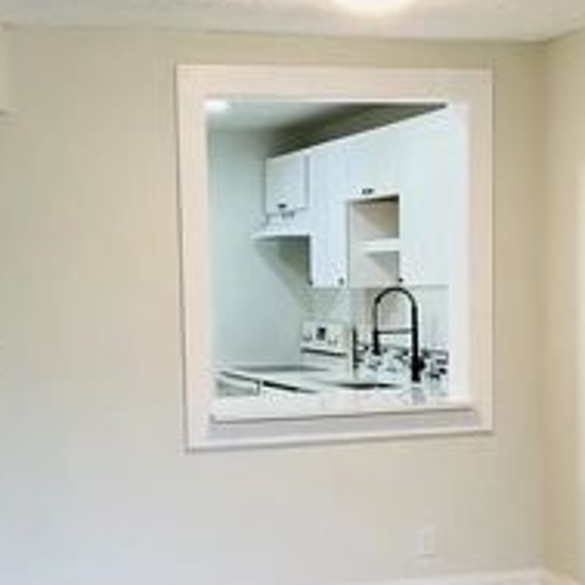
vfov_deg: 22.0
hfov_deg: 22.2
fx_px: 1491
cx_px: 275
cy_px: 430
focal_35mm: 78
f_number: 1.5
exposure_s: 1/120
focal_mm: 5.7
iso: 80
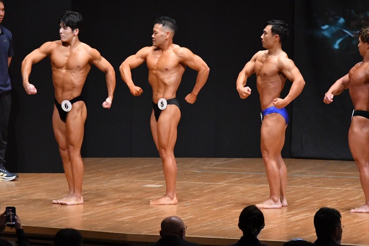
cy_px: 123
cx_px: 184
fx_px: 2766
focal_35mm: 270
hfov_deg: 7.6
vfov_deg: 5.1
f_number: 5.6
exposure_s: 1/400
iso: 8000
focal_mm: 180
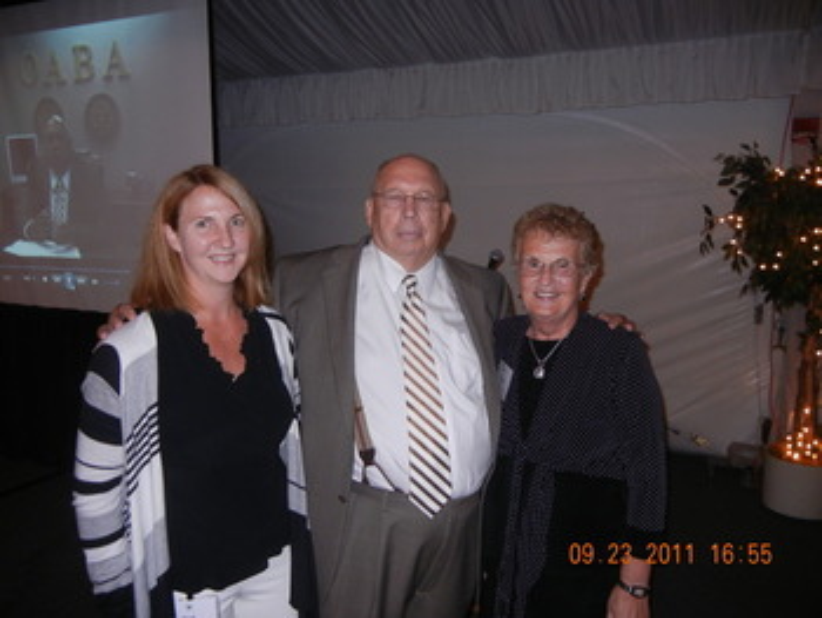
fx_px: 713
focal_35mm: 30
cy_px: 309
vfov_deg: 46.8
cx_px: 411
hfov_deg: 59.9
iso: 200
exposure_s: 1/30
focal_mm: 5.4
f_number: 3.5
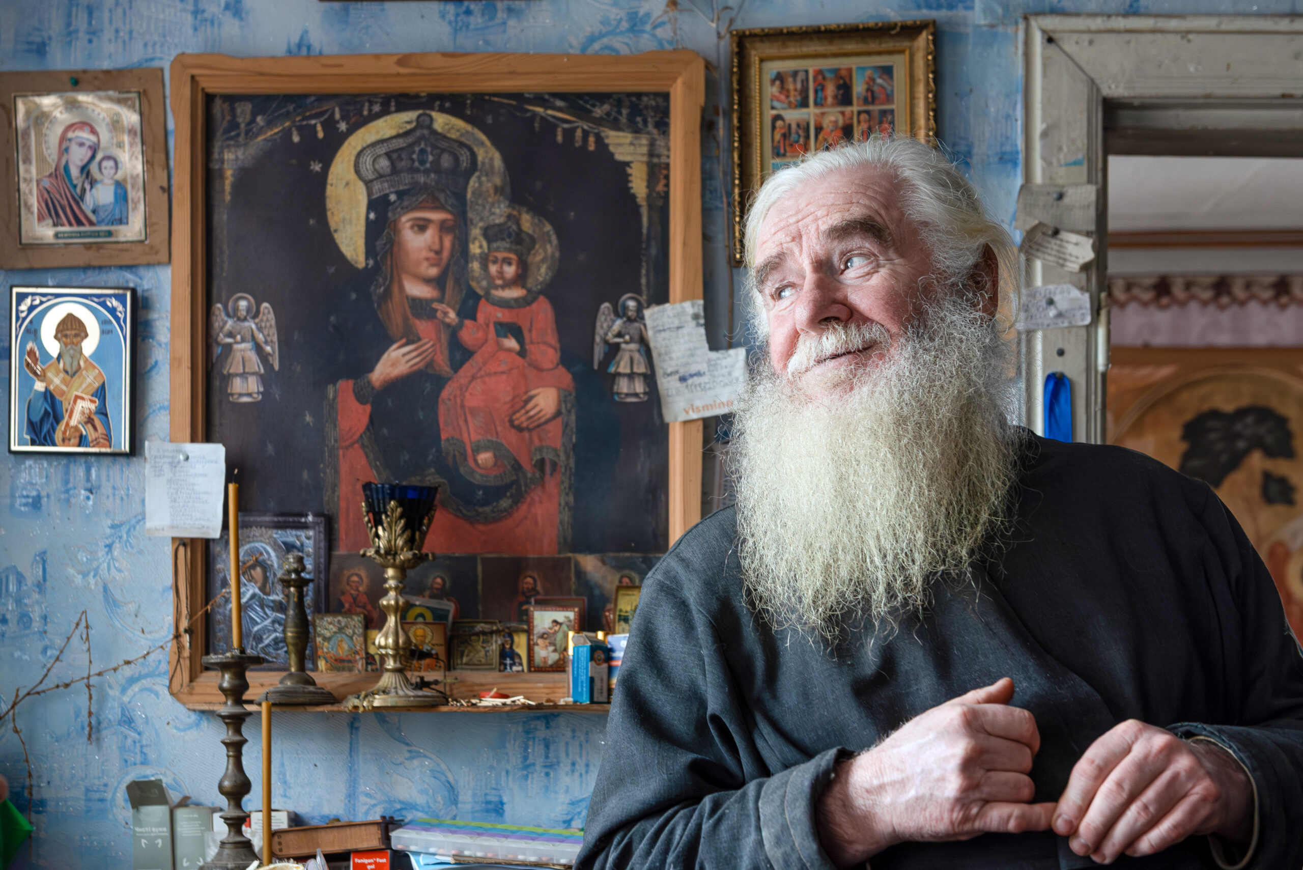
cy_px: 435
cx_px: 652
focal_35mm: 48
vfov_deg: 28.1
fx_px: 1738
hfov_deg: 41.1
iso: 1600
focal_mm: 48
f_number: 5
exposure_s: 1/100
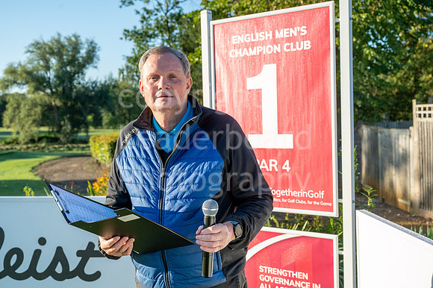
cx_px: 216
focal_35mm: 43
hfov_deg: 45.5
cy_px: 144
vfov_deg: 31.2
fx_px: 517
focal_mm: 43
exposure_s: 1/1600
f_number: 5
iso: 500
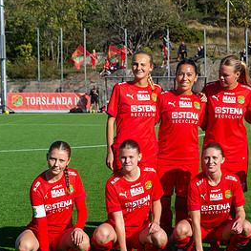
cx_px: 271
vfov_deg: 13.3
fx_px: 1066
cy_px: 206
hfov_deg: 13.2
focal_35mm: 130
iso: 180
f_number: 4
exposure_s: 1/1600
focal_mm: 48
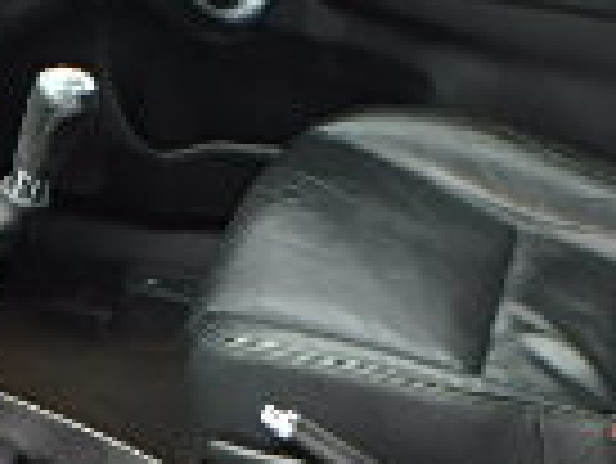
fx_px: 1745
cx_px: 220
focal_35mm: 98
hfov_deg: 20.0
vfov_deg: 15.0
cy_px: 351
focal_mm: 3.7
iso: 125
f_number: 3.5
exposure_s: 1/100
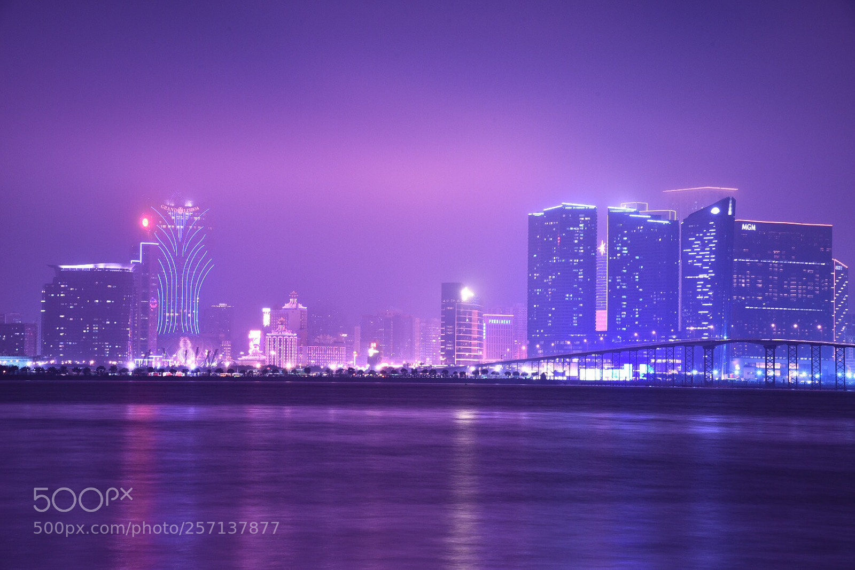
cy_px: 285
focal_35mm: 98
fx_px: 2328
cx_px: 428
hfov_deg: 20.8
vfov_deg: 14.0
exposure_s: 10
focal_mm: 98
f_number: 16
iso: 400
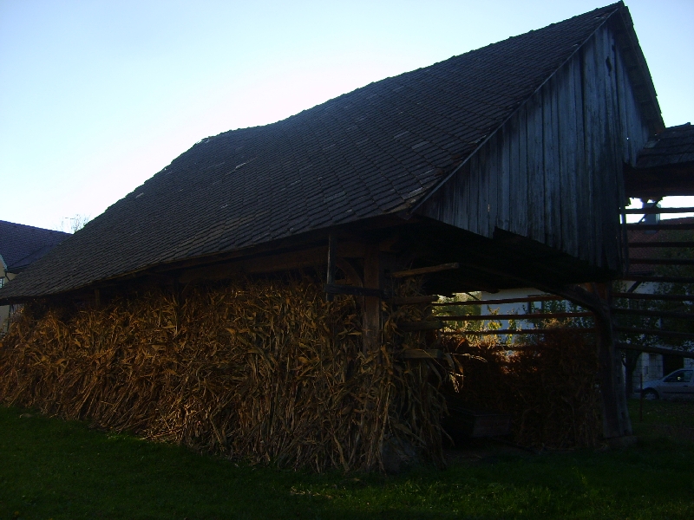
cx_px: 347
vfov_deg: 40.7
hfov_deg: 52.6
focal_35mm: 35
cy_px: 260
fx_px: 702
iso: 50
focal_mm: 5.8
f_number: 2.8
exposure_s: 1/500
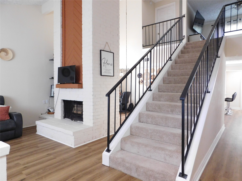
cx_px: 121
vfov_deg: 58.9
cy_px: 90
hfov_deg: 73.9
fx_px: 161
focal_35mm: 23
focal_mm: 4
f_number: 3
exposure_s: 1/15
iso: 400
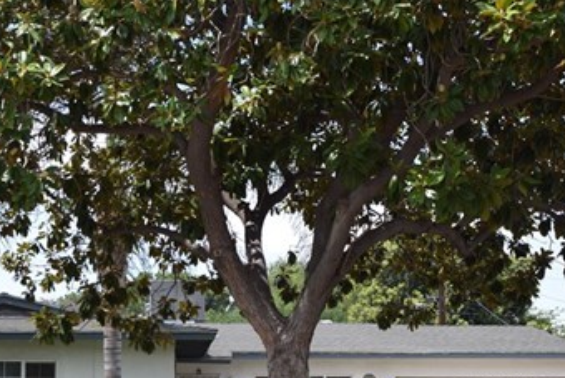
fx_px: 1240
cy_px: 301
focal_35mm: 79
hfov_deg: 25.4
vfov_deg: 17.2
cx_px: 161
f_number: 8
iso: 200
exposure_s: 1/250
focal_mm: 28
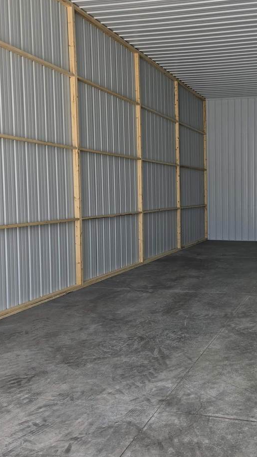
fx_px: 424
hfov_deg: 31.7
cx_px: 244
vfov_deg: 56.6
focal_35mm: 35
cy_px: 221
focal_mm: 5.4
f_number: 1.8
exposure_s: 1/617
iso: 80
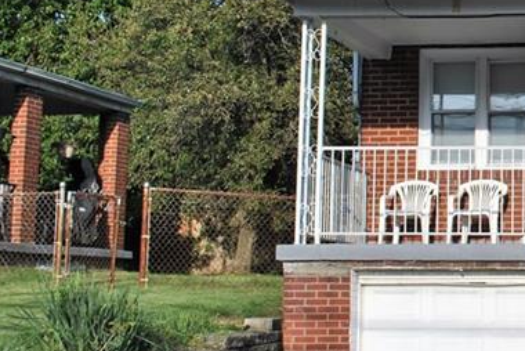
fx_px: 1416
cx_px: 695
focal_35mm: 97
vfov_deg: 14.1
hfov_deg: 19.3
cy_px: 80
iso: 100
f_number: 8
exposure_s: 1/250
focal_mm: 24
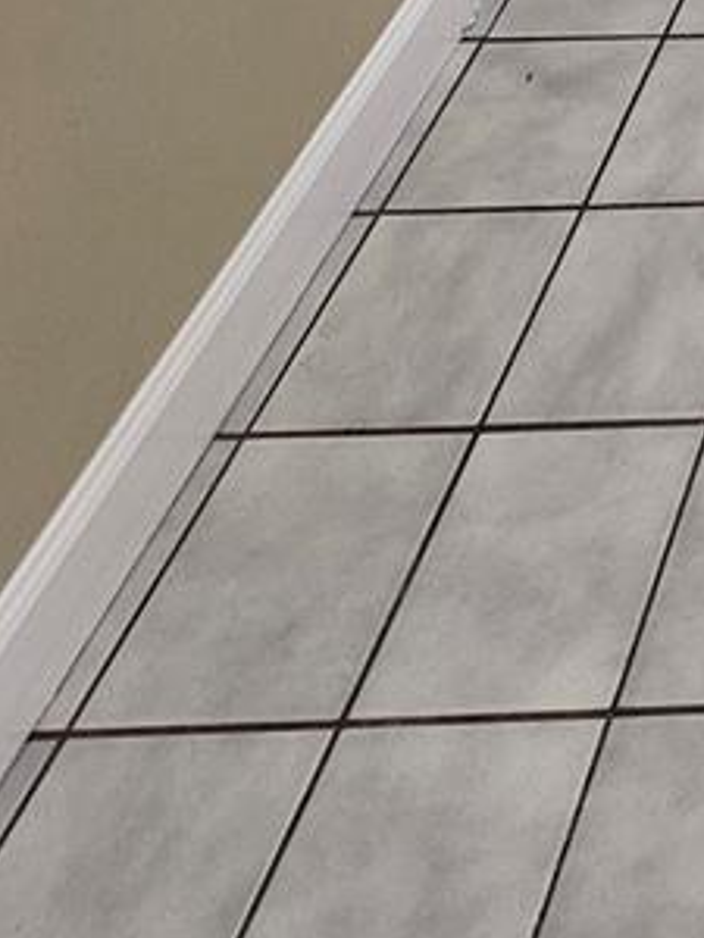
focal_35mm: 52
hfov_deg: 19.2
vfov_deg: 20.2
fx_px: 1410
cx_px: 1349
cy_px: -885
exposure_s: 1/60
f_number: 2.2
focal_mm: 2.2
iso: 80
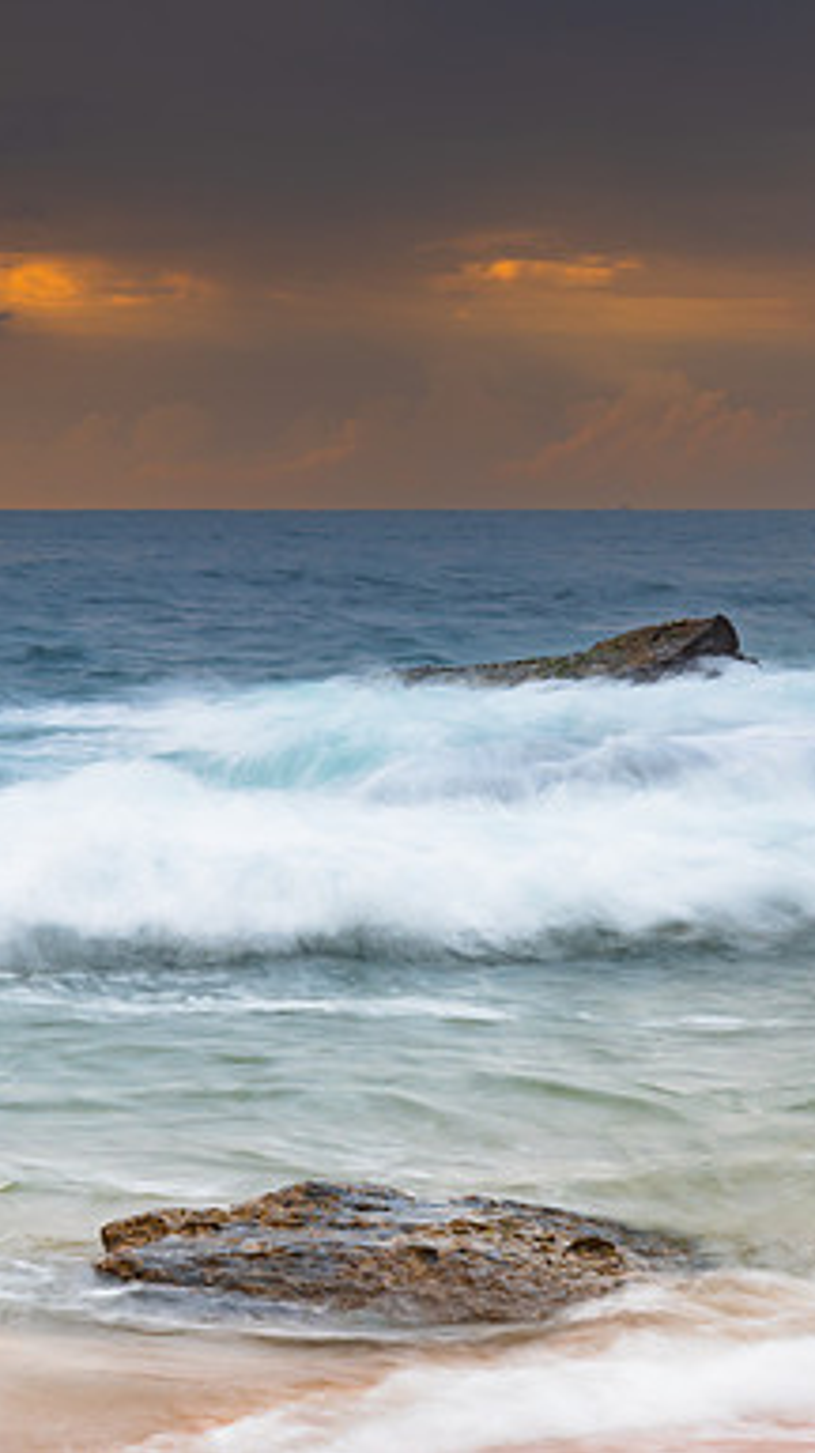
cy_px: 726
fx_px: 5197
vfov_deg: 15.9
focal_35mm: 135
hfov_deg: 9.0
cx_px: 453
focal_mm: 85
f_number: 9
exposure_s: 1/2.5
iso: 80
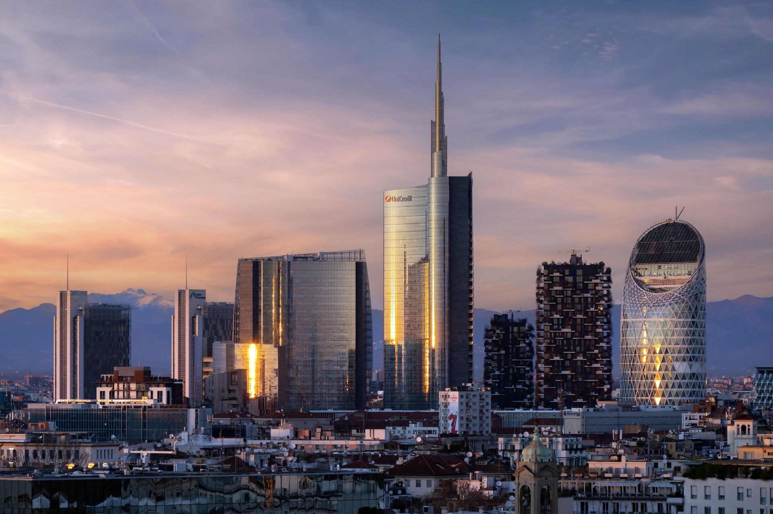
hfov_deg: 12.1
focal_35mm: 170
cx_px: 386
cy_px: 257
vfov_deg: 8.1
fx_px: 3647
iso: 320
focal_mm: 170
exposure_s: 1/60
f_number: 10
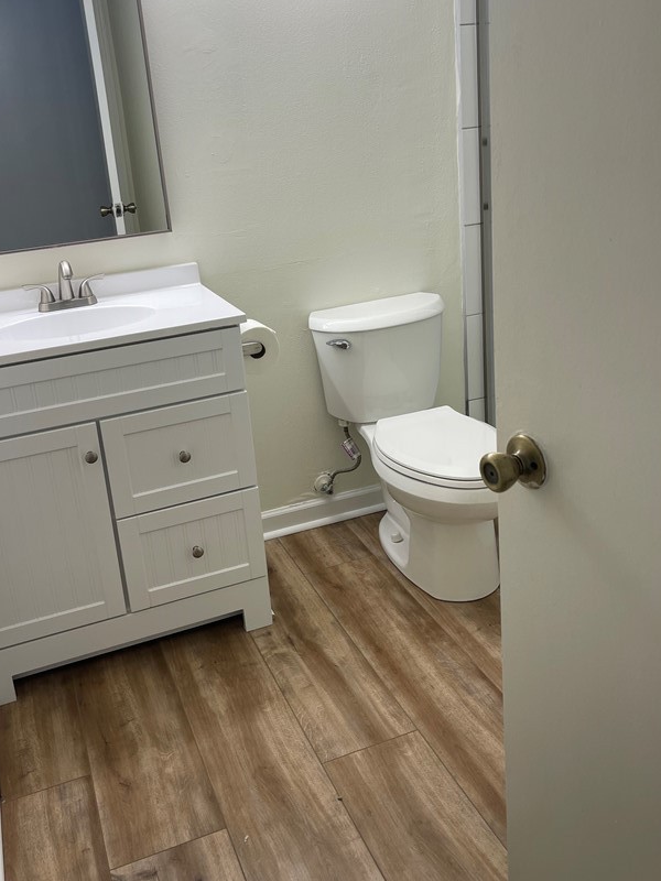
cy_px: 361
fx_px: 815
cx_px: 300
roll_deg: +4.5
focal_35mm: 32
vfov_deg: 56.5
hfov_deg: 44.1
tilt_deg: -15.8
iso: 50
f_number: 1.6
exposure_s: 1/120
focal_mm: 5.1
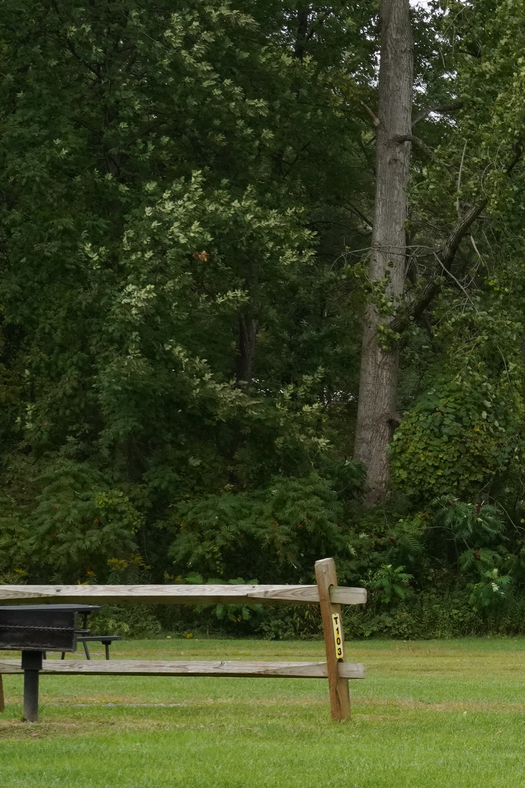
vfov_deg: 14.7
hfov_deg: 9.3
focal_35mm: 139
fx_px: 3040
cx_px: 1034
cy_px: 637
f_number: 13
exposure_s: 1/500
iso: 1600
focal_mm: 45
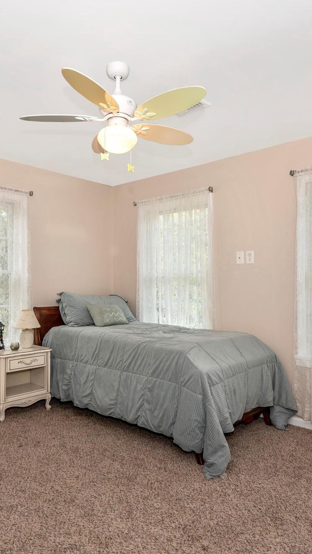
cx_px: 137
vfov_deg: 71.9
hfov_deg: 44.3
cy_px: 281
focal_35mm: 26
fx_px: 382
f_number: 9
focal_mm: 16
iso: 320
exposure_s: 1/60
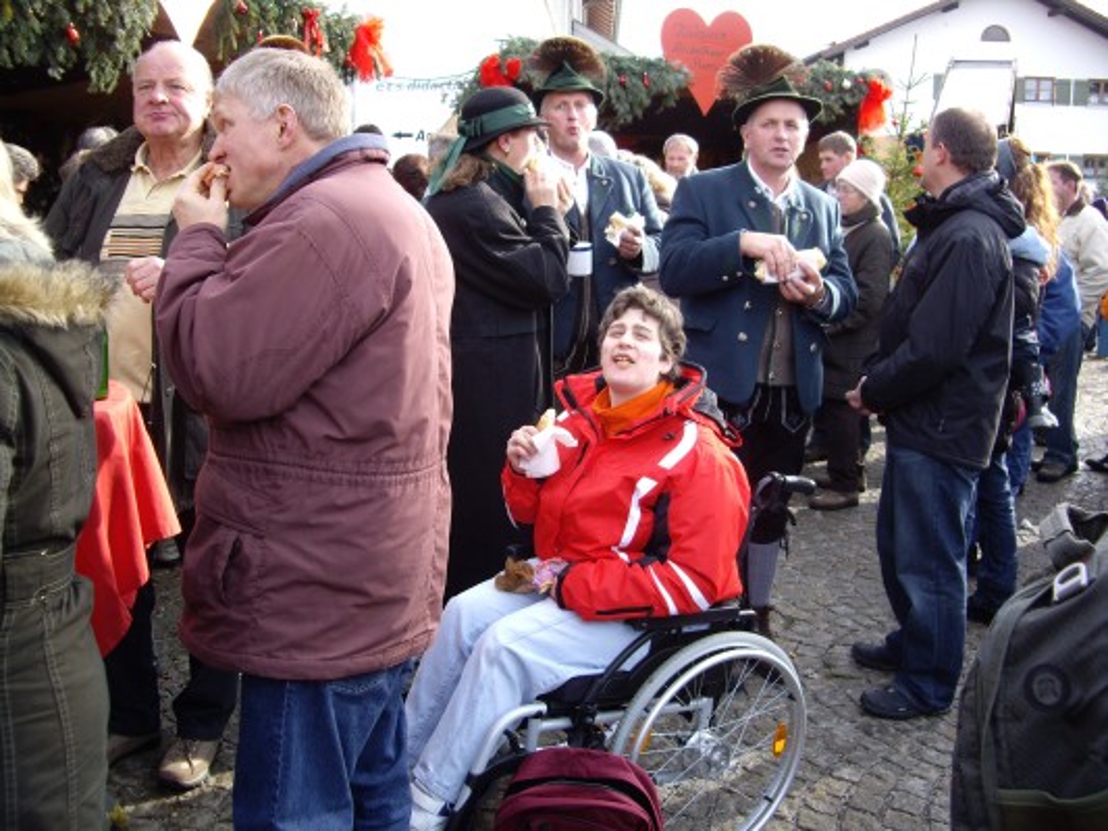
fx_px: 1217
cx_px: 554
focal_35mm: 38
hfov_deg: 49.0
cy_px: 416
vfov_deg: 37.7
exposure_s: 1/160
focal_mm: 7.9
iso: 100
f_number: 2.8
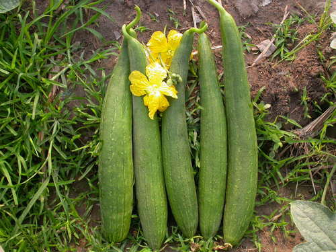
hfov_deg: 49.0
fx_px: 369
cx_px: 168
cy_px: 126
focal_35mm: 38
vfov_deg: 37.7
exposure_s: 1/111
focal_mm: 7.85
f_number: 6
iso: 100
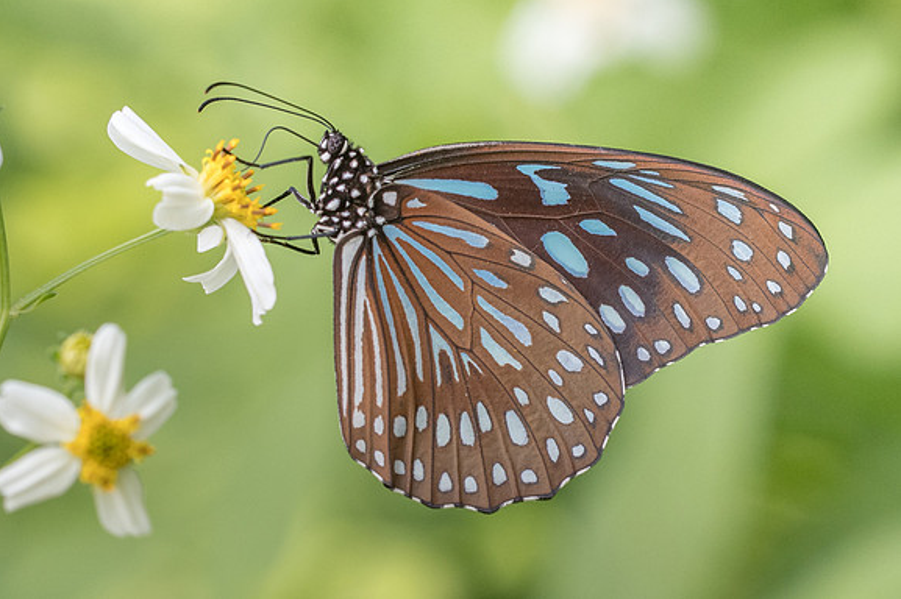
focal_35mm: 445
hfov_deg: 4.6
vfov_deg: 3.1
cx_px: 592
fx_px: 11131
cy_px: 345
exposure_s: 1/1000
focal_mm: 150
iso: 800
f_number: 5.6
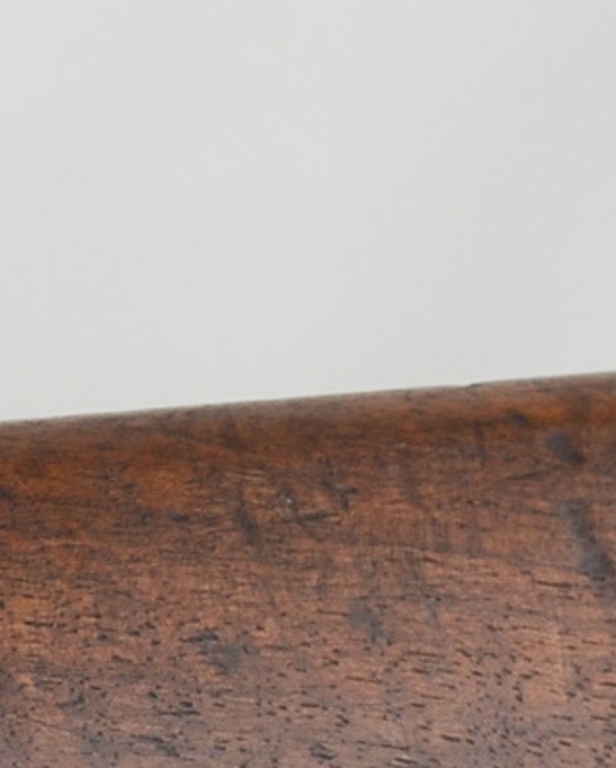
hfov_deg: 4.4
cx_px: -238
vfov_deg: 5.5
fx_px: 7987
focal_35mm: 351
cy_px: 836
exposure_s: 1/125
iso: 250
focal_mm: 40
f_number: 5.6
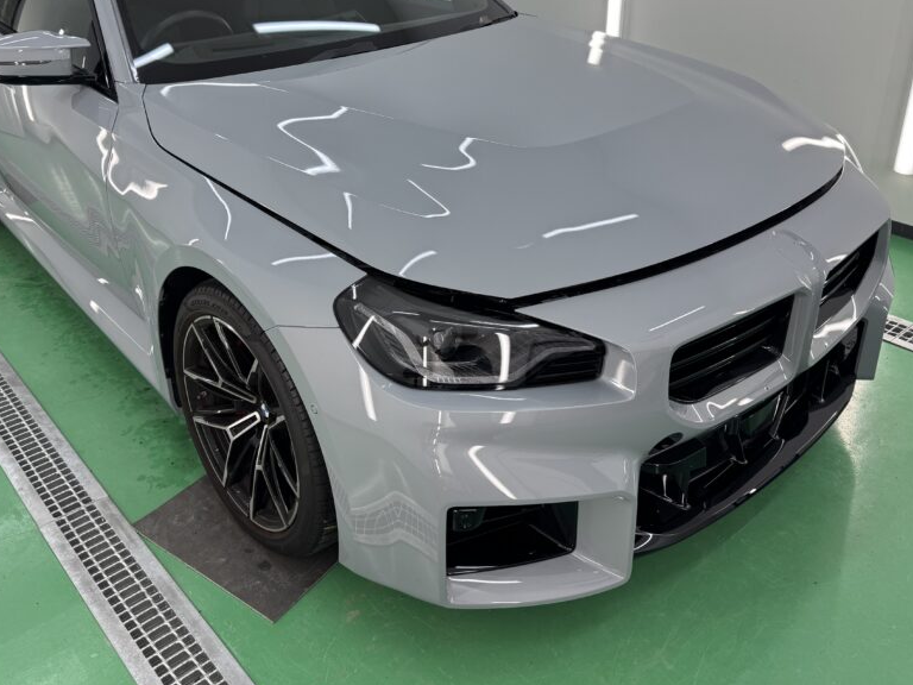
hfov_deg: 56.7
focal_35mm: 32
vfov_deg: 43.7
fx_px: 844
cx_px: 403
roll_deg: +1.9
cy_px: 239
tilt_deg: -24.8
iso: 80
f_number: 1.78
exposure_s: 1/251
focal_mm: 6.76
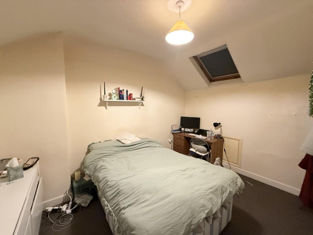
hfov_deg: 102.1
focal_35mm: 14
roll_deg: +0.6
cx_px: 156
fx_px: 127
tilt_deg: -4.2
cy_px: 118
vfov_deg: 85.7
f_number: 2.2
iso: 640
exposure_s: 1/50
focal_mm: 2.22
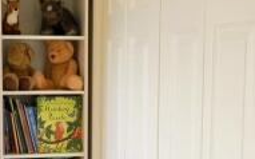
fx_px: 562
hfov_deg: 25.4
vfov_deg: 15.9
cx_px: 78
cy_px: 132
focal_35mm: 81
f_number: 3.1
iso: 110
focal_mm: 4.5
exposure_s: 1/30
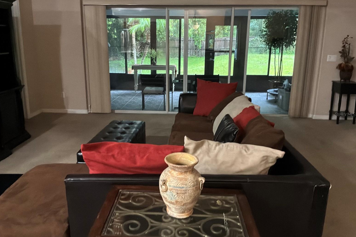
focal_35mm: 30
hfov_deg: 61.9
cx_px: 173
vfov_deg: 43.6
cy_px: 114
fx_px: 297
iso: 500
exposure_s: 1/30
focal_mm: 3
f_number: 1.8
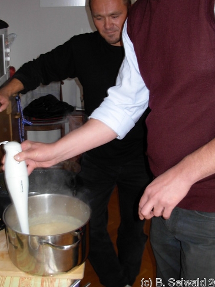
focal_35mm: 50
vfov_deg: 37.8
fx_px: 414
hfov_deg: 29.1
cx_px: 90
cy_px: 100
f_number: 2.9
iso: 79
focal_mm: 6.3
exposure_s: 1/22.6
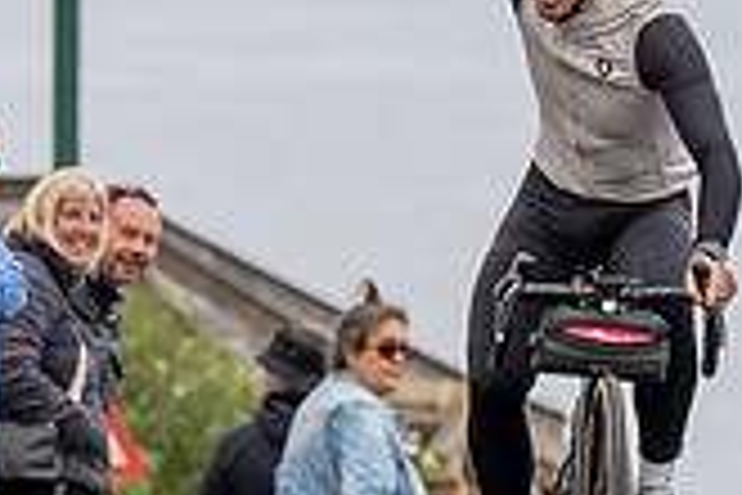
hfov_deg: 3.0
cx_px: 680
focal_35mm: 682
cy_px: -19
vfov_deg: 2.0
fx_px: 14056
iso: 320
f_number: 3.5
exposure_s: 1/1000
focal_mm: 128
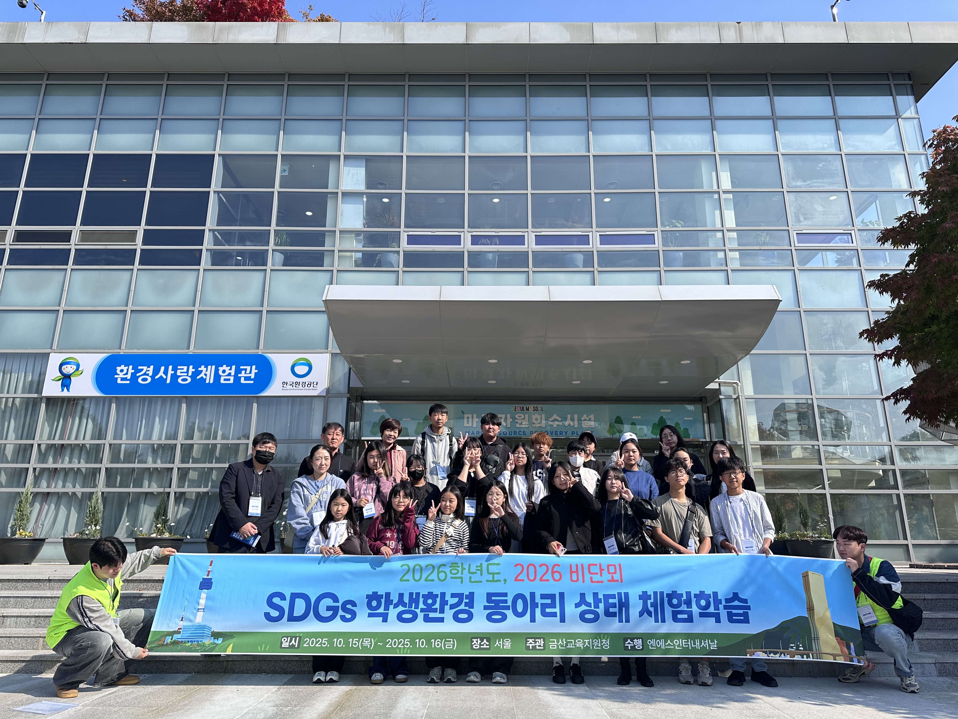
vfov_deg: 56.8
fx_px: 664
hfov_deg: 71.6
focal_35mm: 24
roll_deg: +0.1
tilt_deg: +17.5
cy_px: 360
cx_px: 479
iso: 80
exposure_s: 1/2591
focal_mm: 6.86
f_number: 1.78
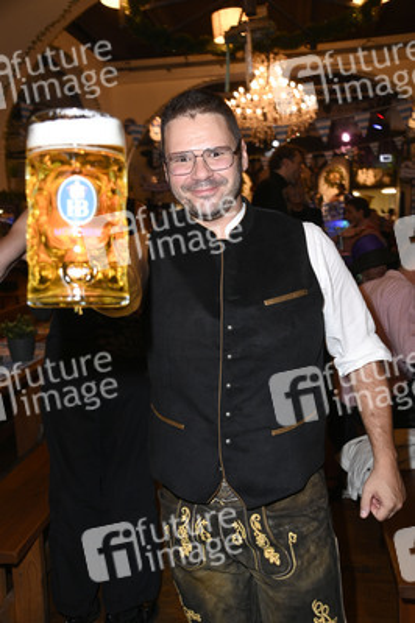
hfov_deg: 36.8
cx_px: 208
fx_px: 624
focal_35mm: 36
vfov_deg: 53.2
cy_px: 312
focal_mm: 36
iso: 1250
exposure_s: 1/60
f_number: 5.6
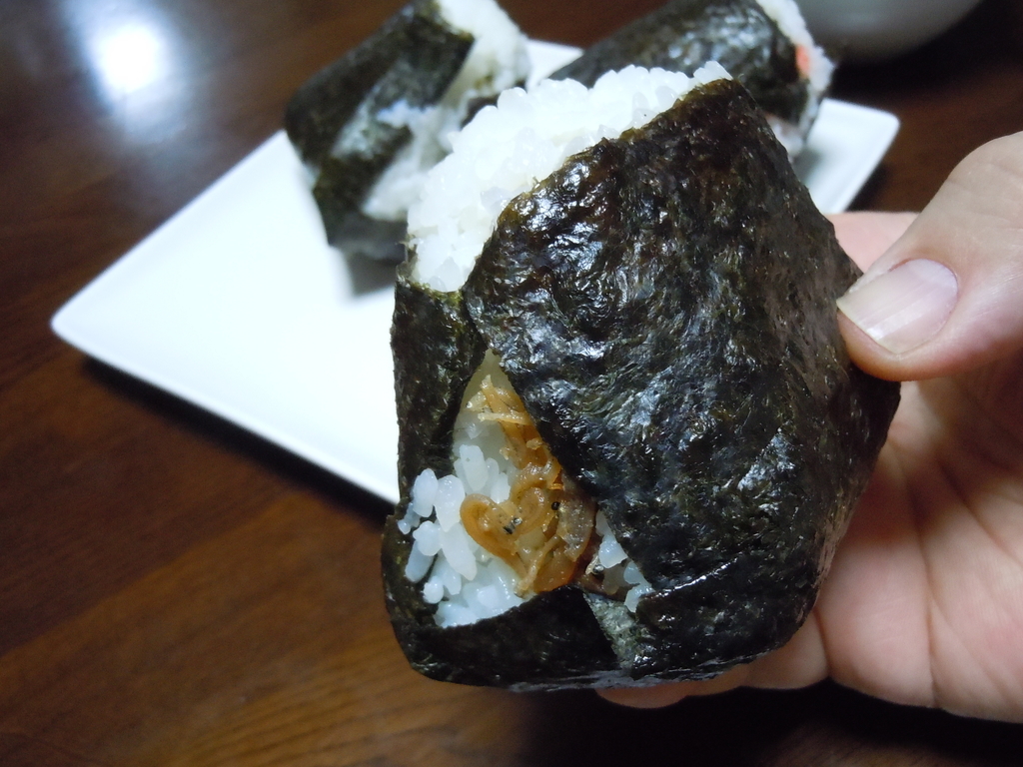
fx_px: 975
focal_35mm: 33
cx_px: 512
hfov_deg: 55.4
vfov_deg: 42.9
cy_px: 384
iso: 800
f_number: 4
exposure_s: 1/40
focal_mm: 5.9
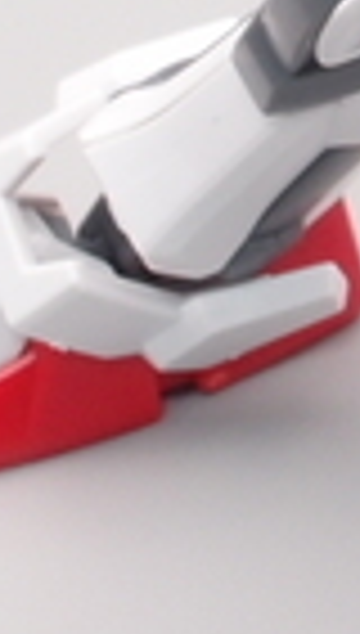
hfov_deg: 3.5
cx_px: 999
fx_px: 5715
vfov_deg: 6.2
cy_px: -454
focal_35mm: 339
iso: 100
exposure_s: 1/3
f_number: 8
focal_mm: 11.84
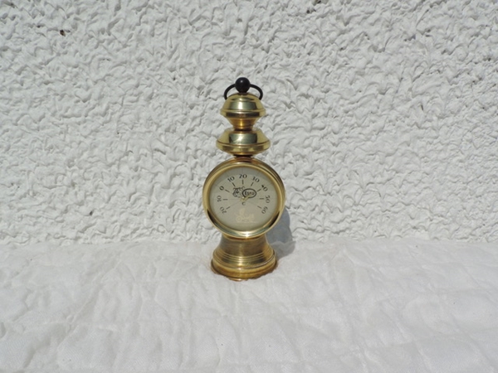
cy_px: 186
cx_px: 249
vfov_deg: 49.7
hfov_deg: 63.4
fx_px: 403
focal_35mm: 28
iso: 80
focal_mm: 4.9
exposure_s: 1/1600
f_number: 5.4
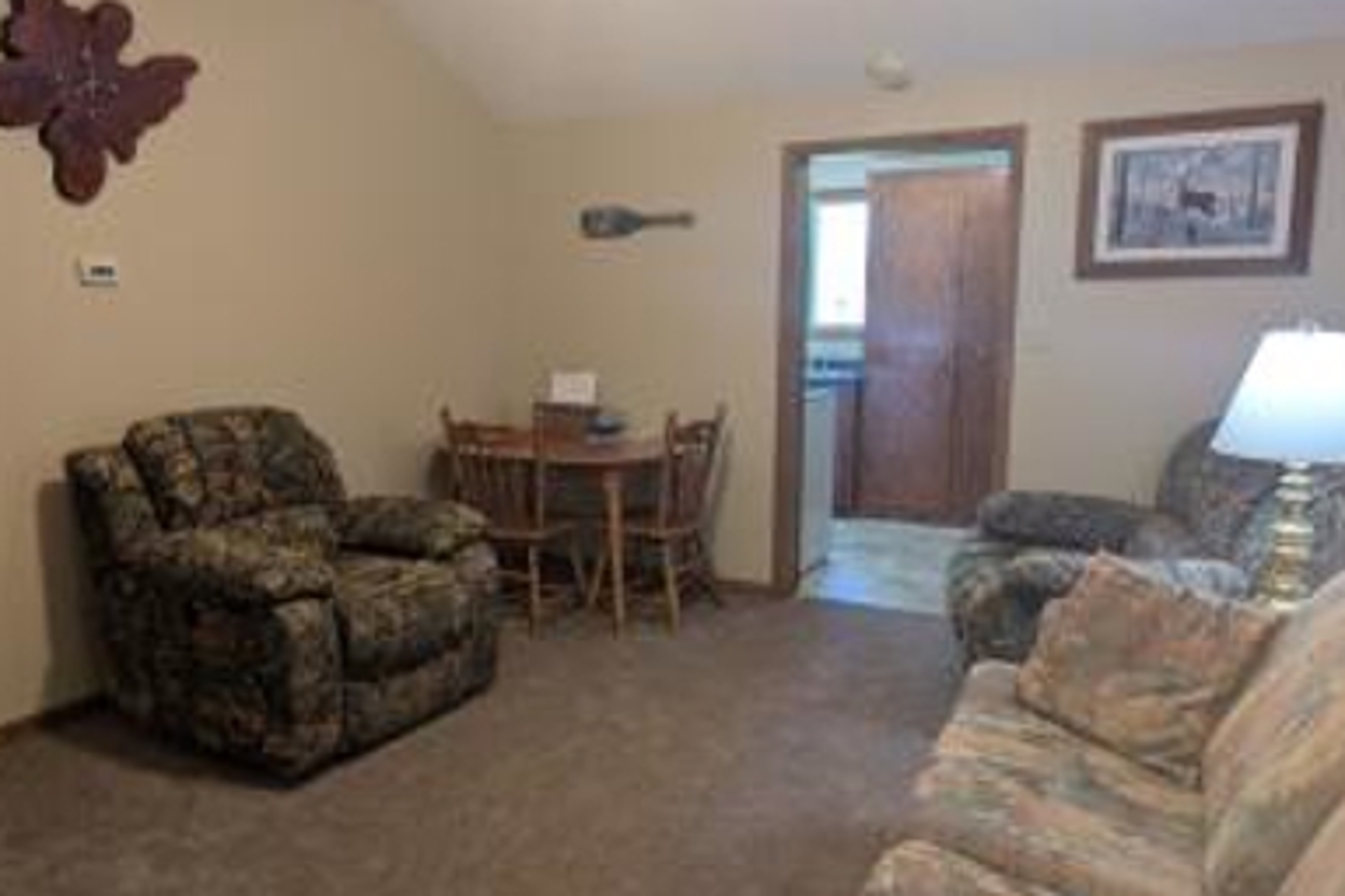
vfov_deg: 49.5
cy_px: 494
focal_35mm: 26
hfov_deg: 69.4
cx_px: 669
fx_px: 971
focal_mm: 6.9
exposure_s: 1/120
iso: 300
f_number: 1.68
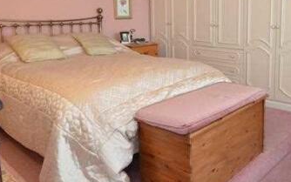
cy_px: 44
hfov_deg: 54.3
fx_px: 274
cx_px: 204
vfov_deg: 35.9
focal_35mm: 34
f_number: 4
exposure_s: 1/60
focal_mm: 11.5
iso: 1800
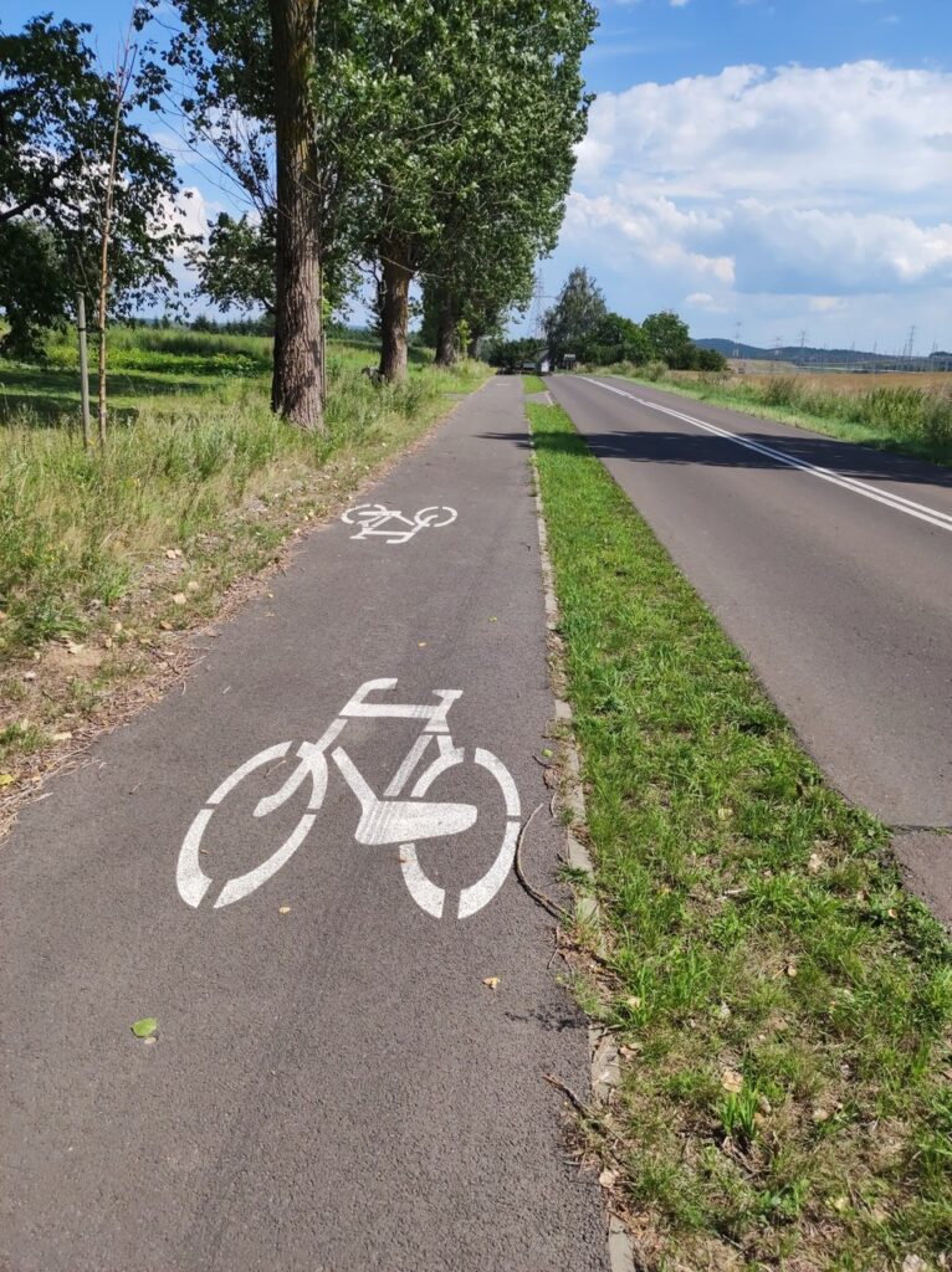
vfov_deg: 69.4
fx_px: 918
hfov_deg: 54.8
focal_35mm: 25
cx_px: 476
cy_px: 636
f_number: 1.79
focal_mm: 4.7
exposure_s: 1/776
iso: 50
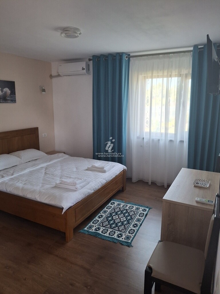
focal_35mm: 25
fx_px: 212
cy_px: 147
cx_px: 110
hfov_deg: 54.9
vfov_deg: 69.4
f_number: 1.8
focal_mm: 4.69
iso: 125
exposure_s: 1/100
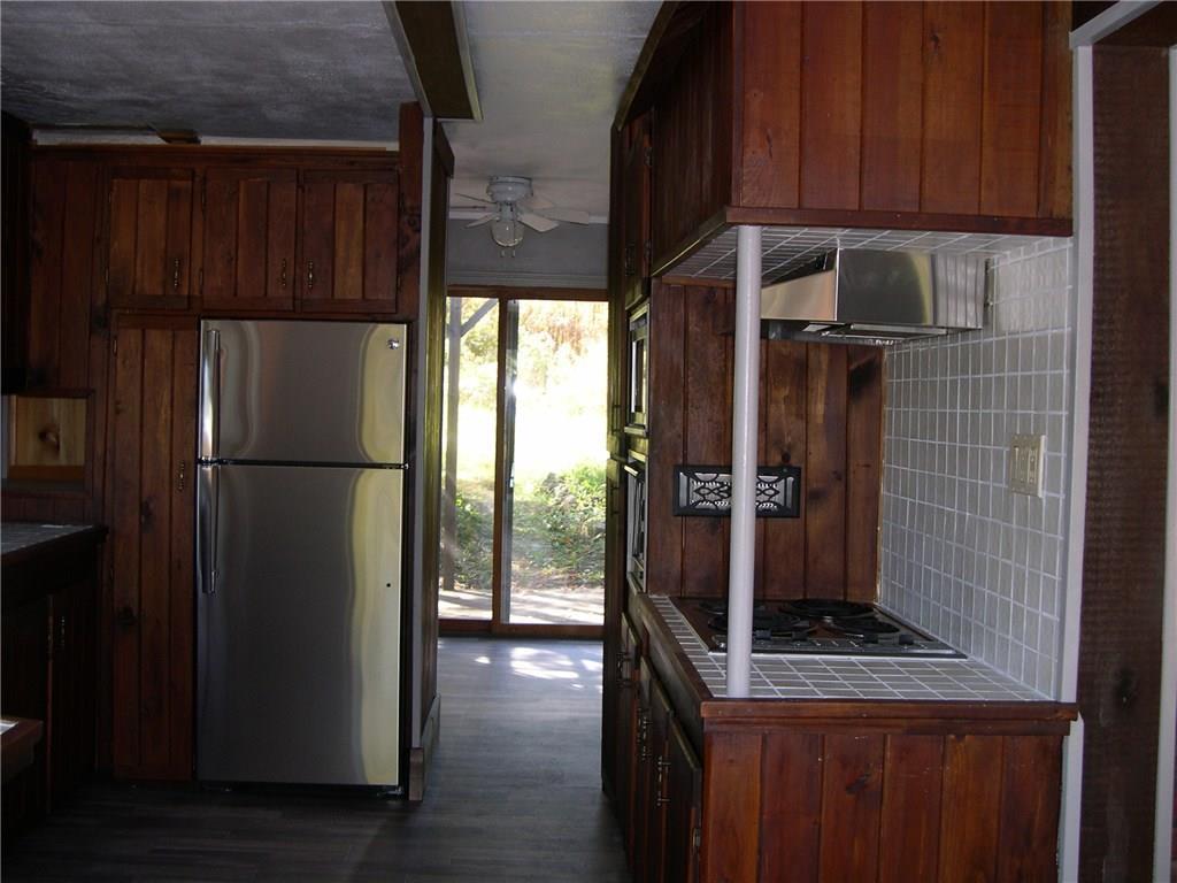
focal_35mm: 38
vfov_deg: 37.7
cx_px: 588
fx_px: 1292
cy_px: 442
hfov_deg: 49.0
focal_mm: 8
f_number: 2.8
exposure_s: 1/30
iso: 100
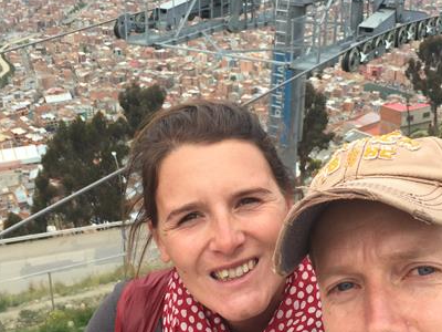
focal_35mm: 58
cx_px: 259
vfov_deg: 25.2
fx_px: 741
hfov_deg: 33.2
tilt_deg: -21.4
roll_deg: -1.0
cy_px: 155
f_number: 2.2
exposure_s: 1/573
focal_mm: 4.15
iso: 32
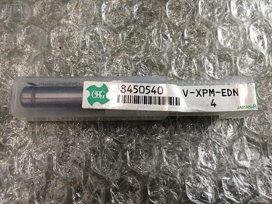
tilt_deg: -81.6
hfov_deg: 61.7
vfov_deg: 48.2
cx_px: 136
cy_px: 102
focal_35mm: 29
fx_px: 228
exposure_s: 1/30
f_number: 2.2
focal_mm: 4.15
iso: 80
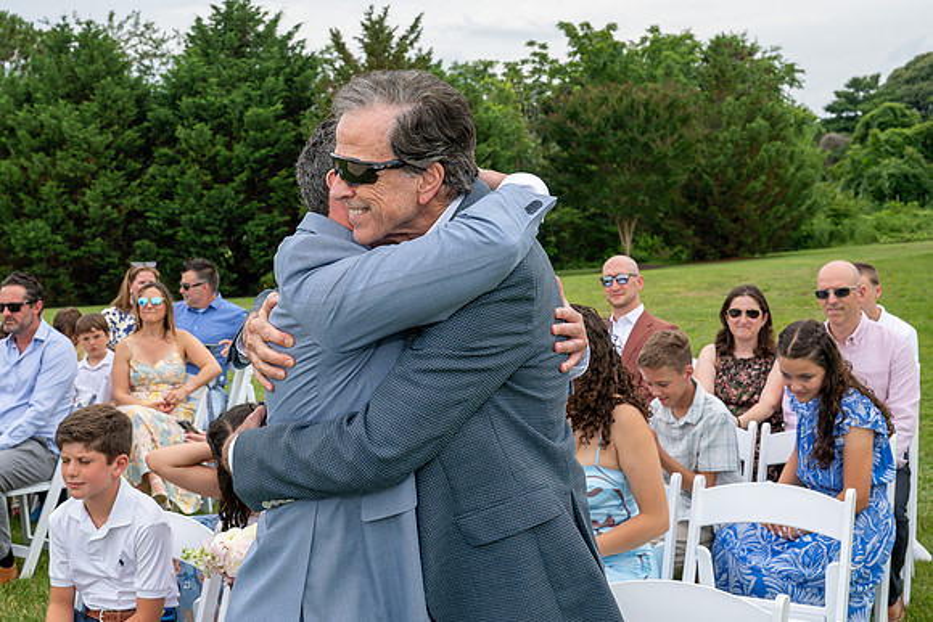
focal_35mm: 47
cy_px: 201
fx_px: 1227
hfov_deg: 41.4
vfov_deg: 28.3
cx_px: 374
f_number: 7.1
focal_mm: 35
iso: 110
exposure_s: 1/250
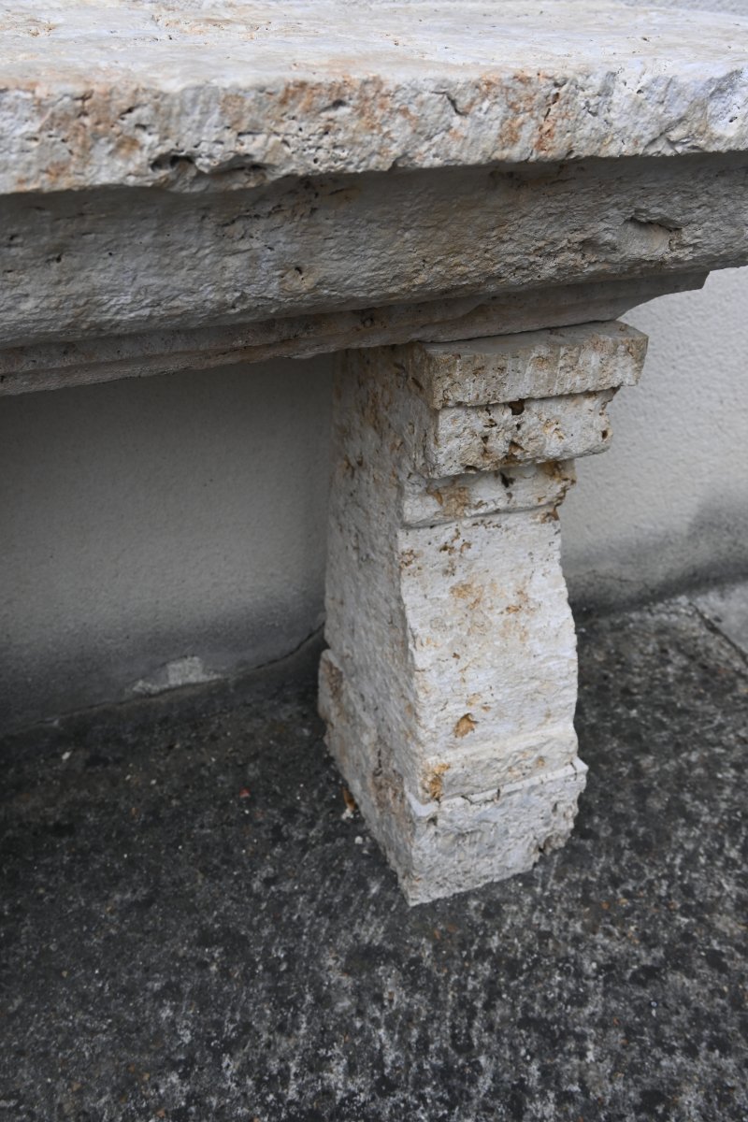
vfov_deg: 57.2
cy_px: 561
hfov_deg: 40.0
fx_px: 1028
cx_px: 374
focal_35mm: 33
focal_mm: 22
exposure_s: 1/250
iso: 200
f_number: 5
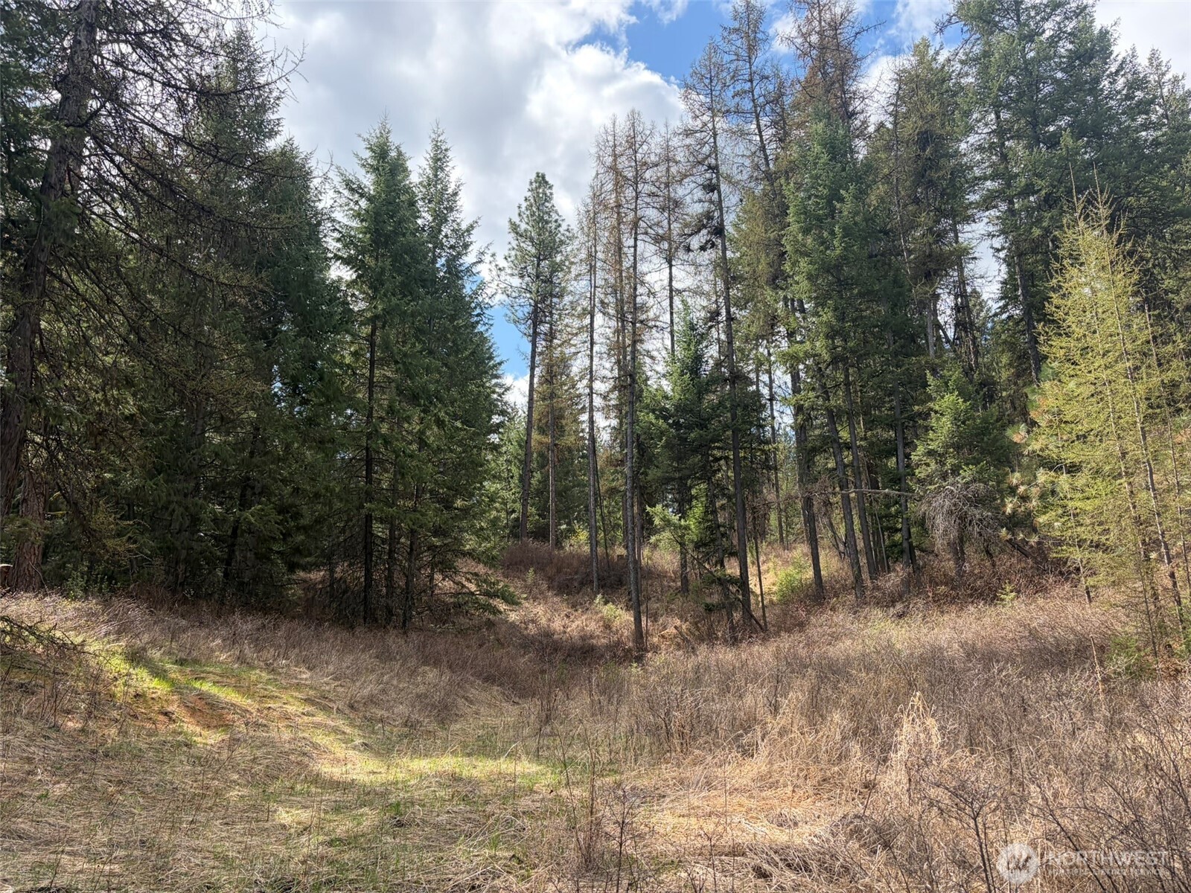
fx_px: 895
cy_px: 446
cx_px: 596
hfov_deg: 67.3
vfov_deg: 53.1
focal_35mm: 26
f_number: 1.6
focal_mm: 5.96
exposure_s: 1/1155
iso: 64
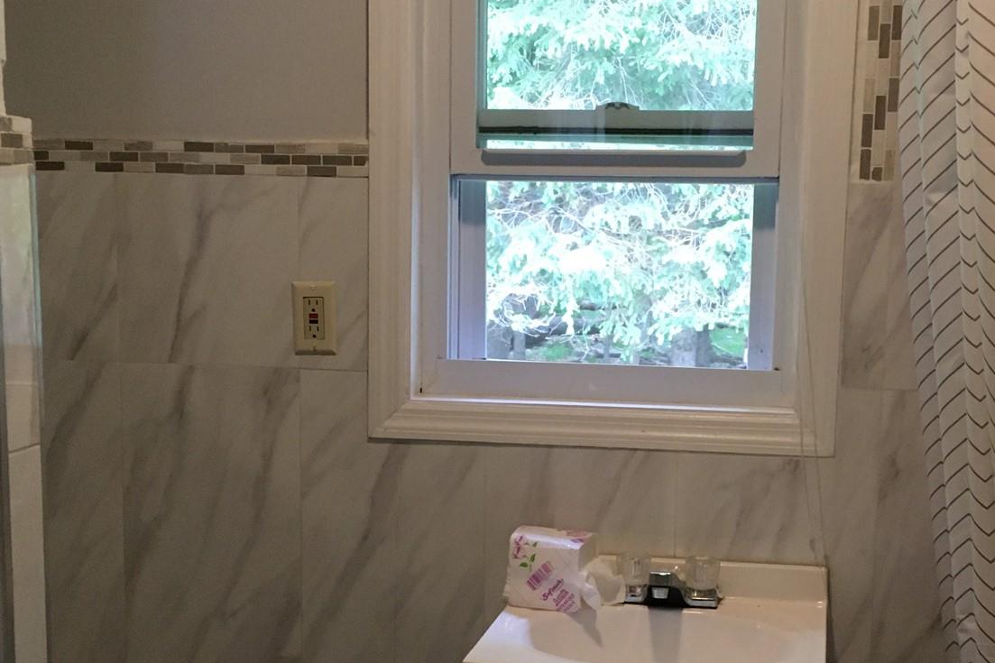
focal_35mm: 56
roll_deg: -0.7
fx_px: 1547
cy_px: 434
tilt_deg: -9.0
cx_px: 548
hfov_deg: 35.6
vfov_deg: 24.1
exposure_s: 1/30
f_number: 2.2
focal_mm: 4.15
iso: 160
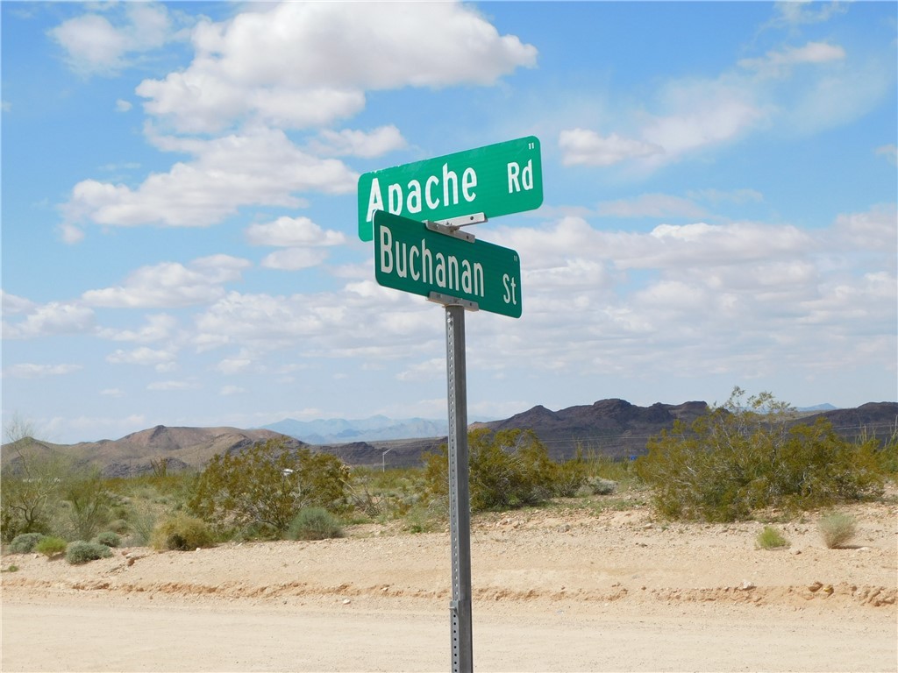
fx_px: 1712
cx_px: 449
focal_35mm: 66
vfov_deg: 22.3
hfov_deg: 29.4
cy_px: 336
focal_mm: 11.7
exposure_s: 1/1250
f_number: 4.2
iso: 125
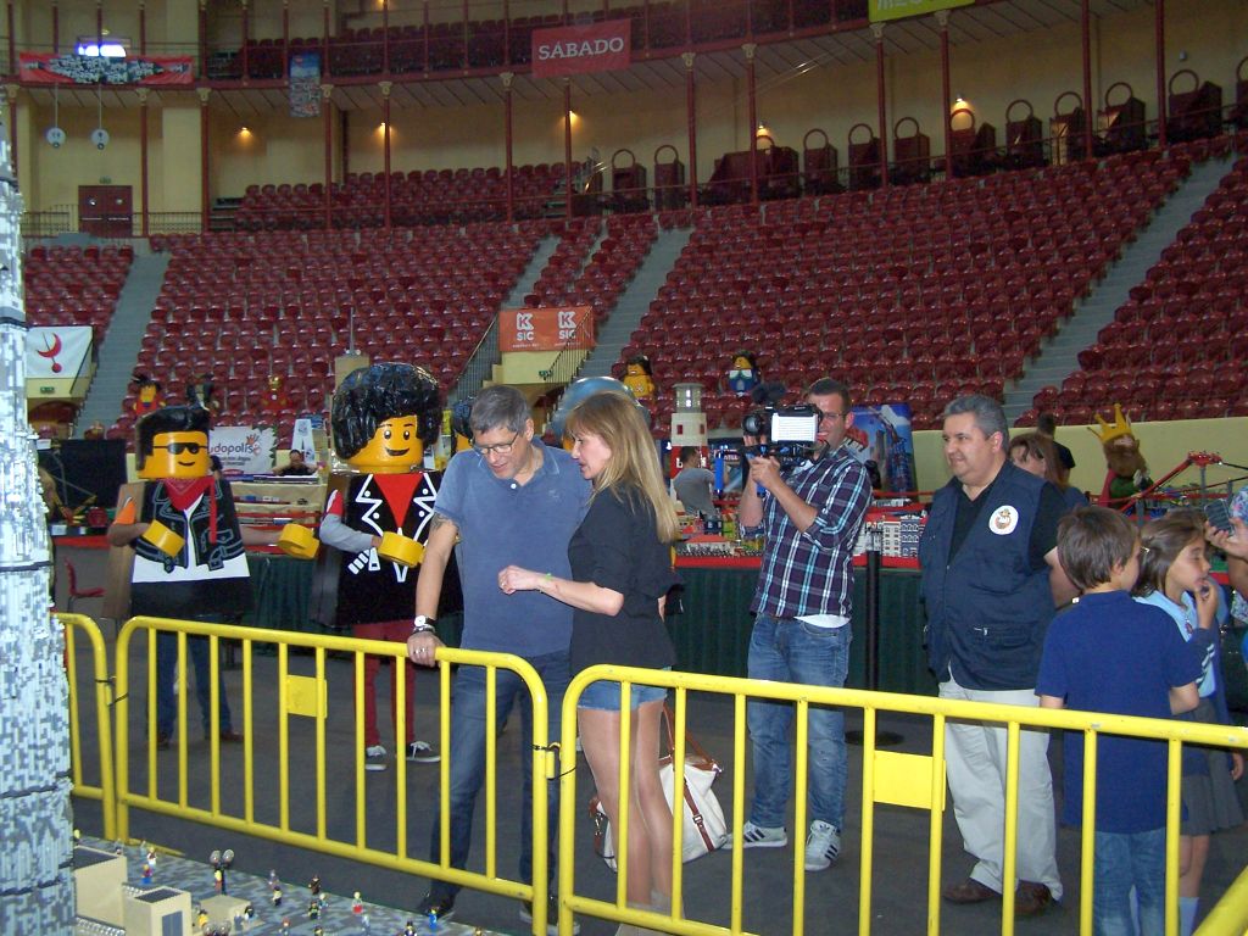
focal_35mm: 38
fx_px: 1370
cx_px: 624
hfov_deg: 49.0
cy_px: 468
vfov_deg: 37.7
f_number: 2.8
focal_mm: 6.3
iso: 140
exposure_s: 1/60
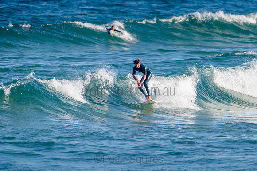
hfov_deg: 3.4
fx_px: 4379
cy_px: 105
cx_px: 158
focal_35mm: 613
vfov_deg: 2.2
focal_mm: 500
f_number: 5.6
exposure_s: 1/2000
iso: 320
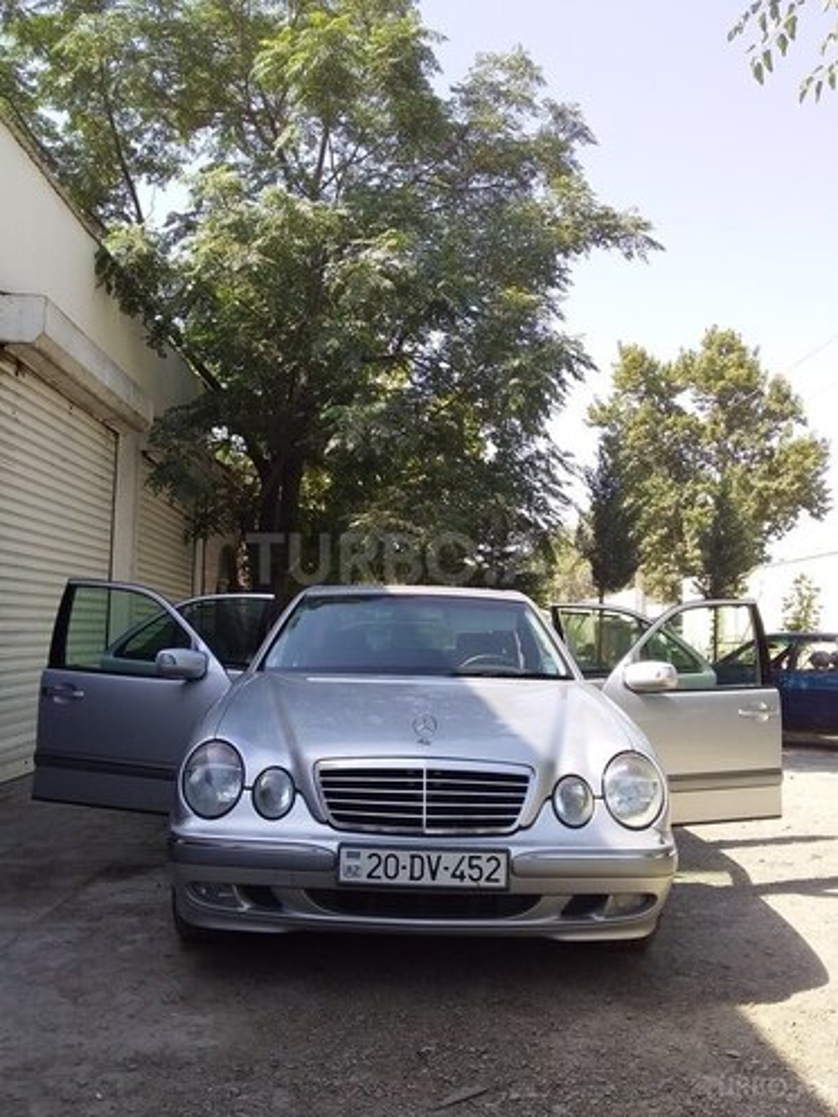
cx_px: 419
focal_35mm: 31
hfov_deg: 45.4
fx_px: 1001
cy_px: 558
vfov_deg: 58.4
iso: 40
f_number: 2.2
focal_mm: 3.3
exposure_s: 1/561
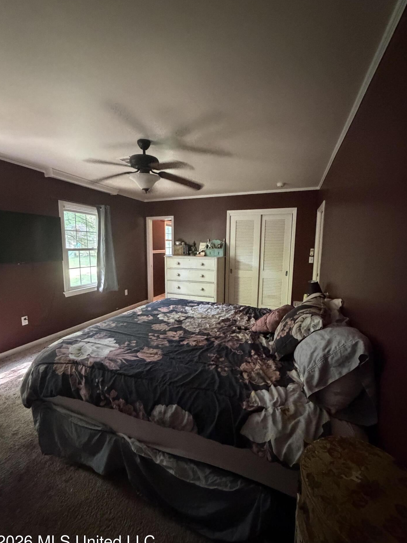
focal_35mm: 15
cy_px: 277
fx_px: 235
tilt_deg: -6.4
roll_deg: -0.9
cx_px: 201
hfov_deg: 81.7
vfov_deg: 98.2
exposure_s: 1/30
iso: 1250
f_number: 2.2
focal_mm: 2.22
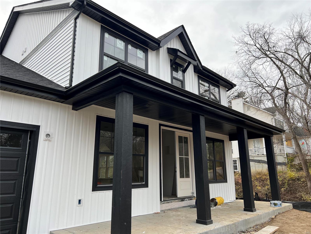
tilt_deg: +13.9
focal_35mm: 26
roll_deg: +0.2
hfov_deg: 67.3
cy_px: 117
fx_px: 234
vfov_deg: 53.1
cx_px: 156
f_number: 1.5
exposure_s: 1/294
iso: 50
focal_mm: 5.7
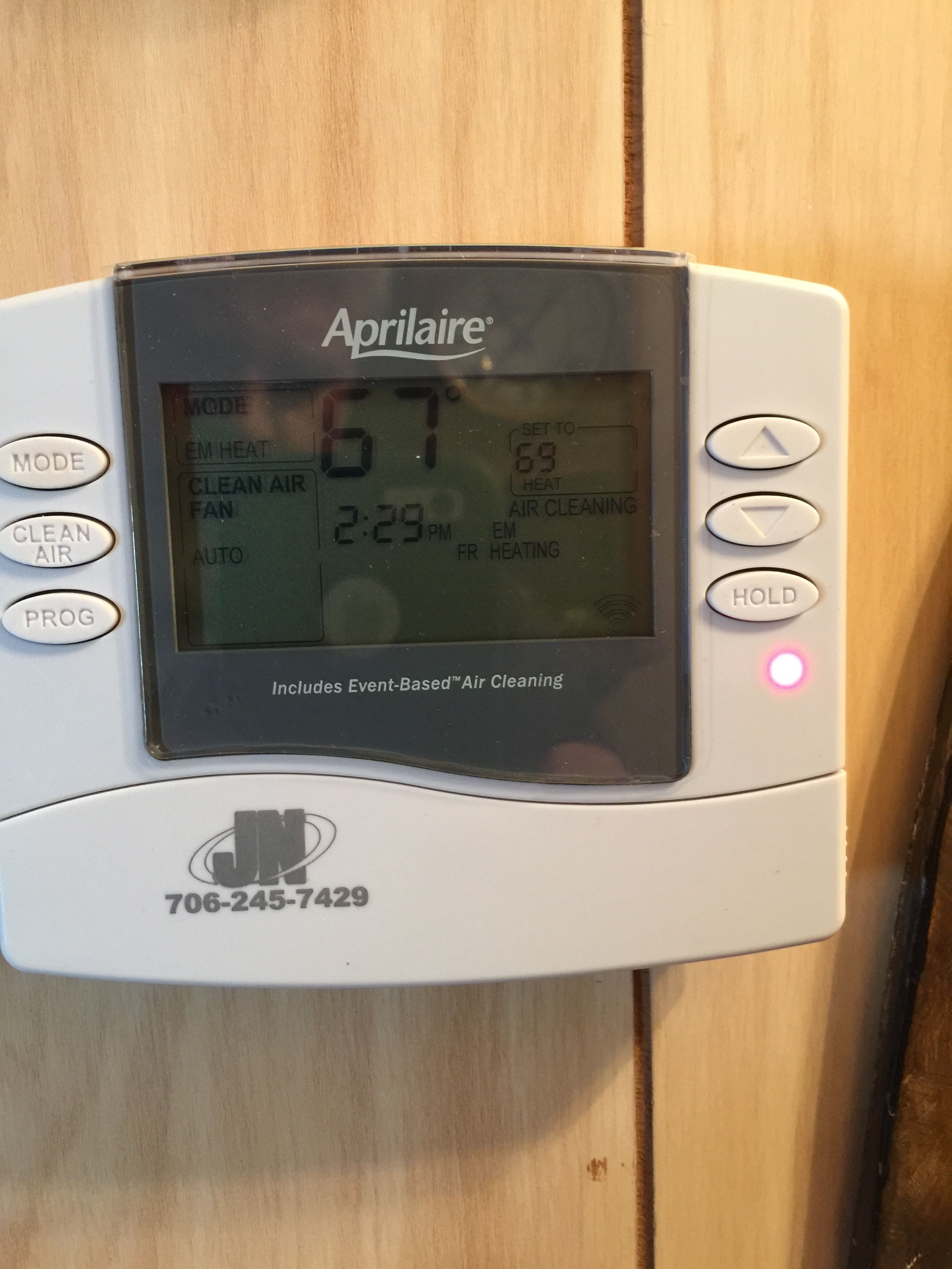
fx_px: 1063
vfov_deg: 61.7
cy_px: 634
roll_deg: +1.3
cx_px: 476
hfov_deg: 48.2
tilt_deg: -7.3
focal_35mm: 29
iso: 125
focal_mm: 4.15
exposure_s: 1/15
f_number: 2.2
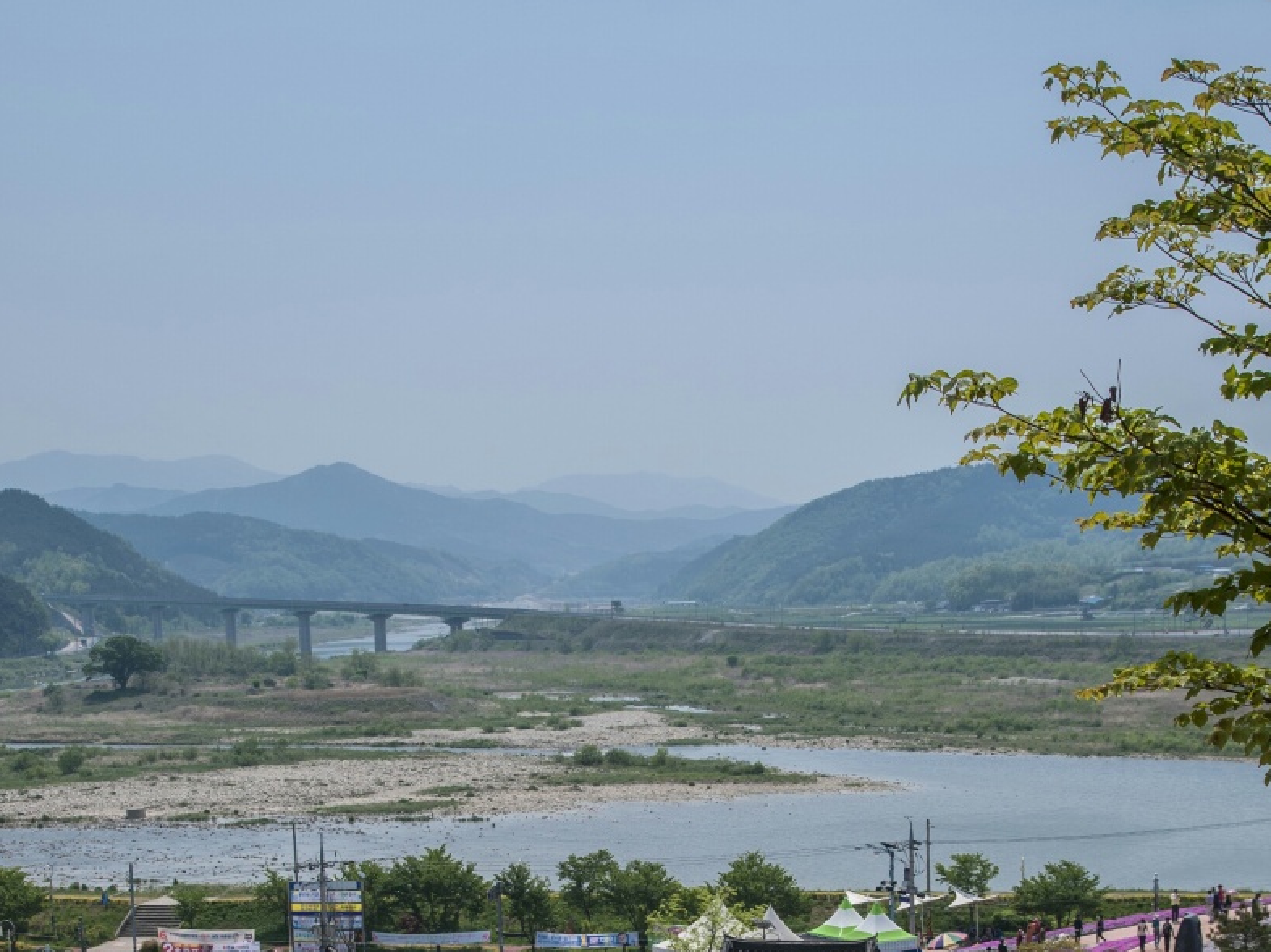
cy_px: 892
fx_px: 2423
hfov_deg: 29.4
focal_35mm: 66
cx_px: 638
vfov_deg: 21.6
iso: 100
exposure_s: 1/400
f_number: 8
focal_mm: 30
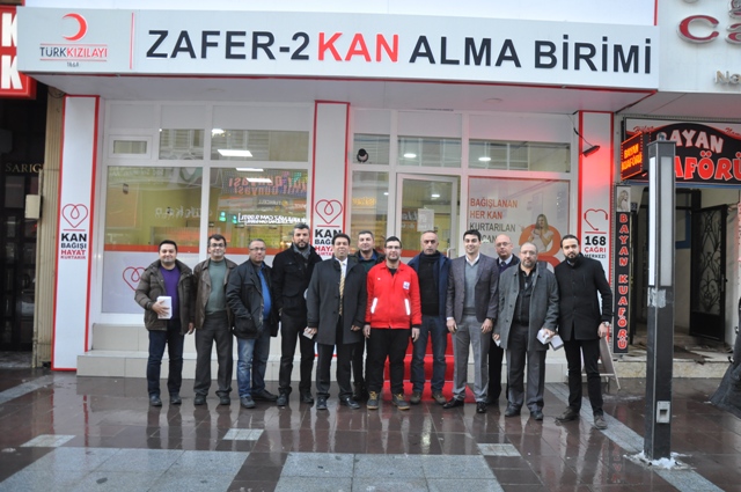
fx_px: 555
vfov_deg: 47.8
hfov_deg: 67.4
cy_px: 246
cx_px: 370
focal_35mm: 27
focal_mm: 18
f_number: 3.5
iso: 800
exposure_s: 1/80
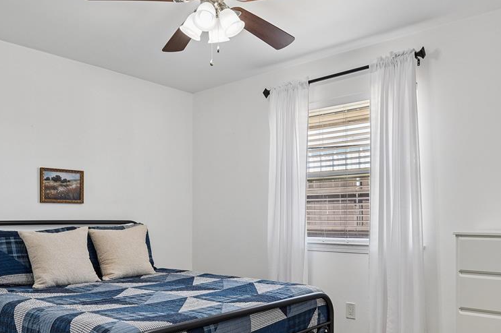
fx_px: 403
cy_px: 213
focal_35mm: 29
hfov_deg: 63.6
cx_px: 263
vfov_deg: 44.5
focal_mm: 14
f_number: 9
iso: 100
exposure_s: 1/6
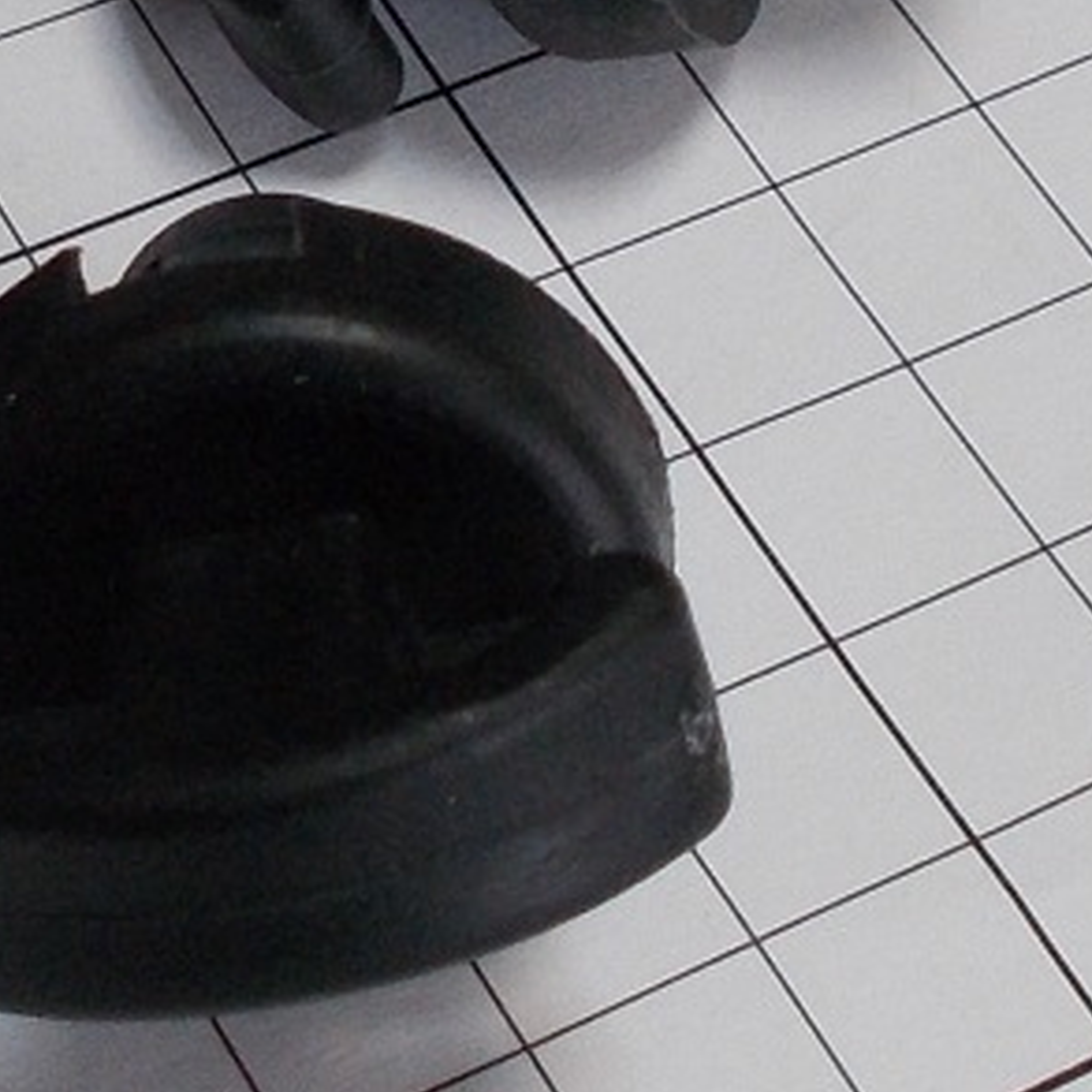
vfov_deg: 28.9
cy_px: 205
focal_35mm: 58
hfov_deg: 28.2
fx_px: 2070
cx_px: 71
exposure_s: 1/25
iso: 125
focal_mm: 5.3
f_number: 3.4
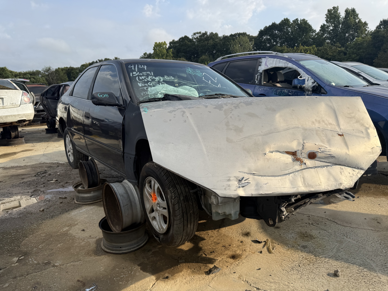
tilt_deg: -7.8
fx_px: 269
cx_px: 194
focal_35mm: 24
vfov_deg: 56.8
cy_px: 146
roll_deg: -0.1
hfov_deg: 71.6
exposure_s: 1/4405
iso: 80
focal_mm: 6.76
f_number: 1.78
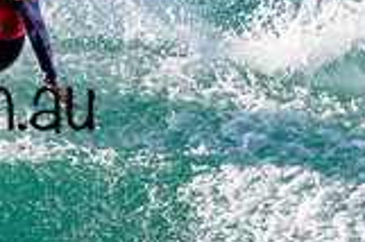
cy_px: 78
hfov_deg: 0.6
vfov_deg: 0.4
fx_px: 32816
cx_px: -145
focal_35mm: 3240
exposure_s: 1/1600
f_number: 11
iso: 2000
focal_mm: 900
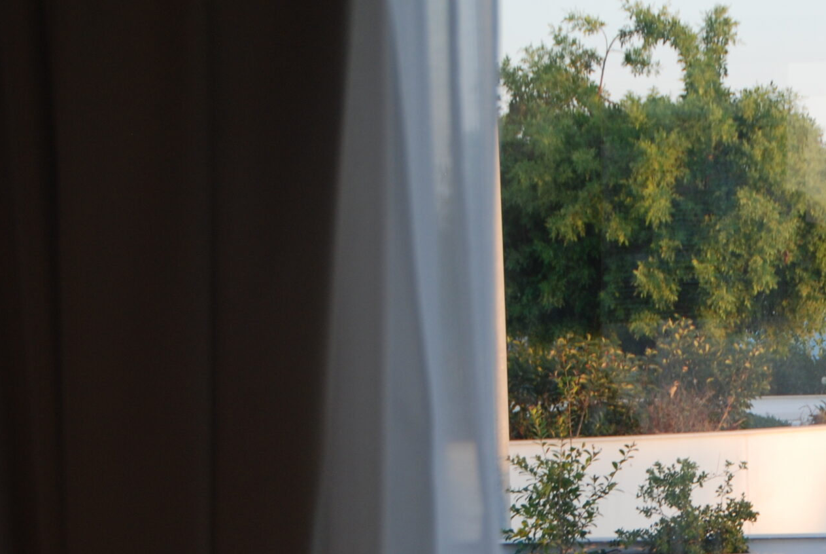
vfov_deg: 9.0
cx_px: 772
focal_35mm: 152
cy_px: 456
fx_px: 3492
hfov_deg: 13.4
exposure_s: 1/80
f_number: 4.8
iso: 200
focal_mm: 50
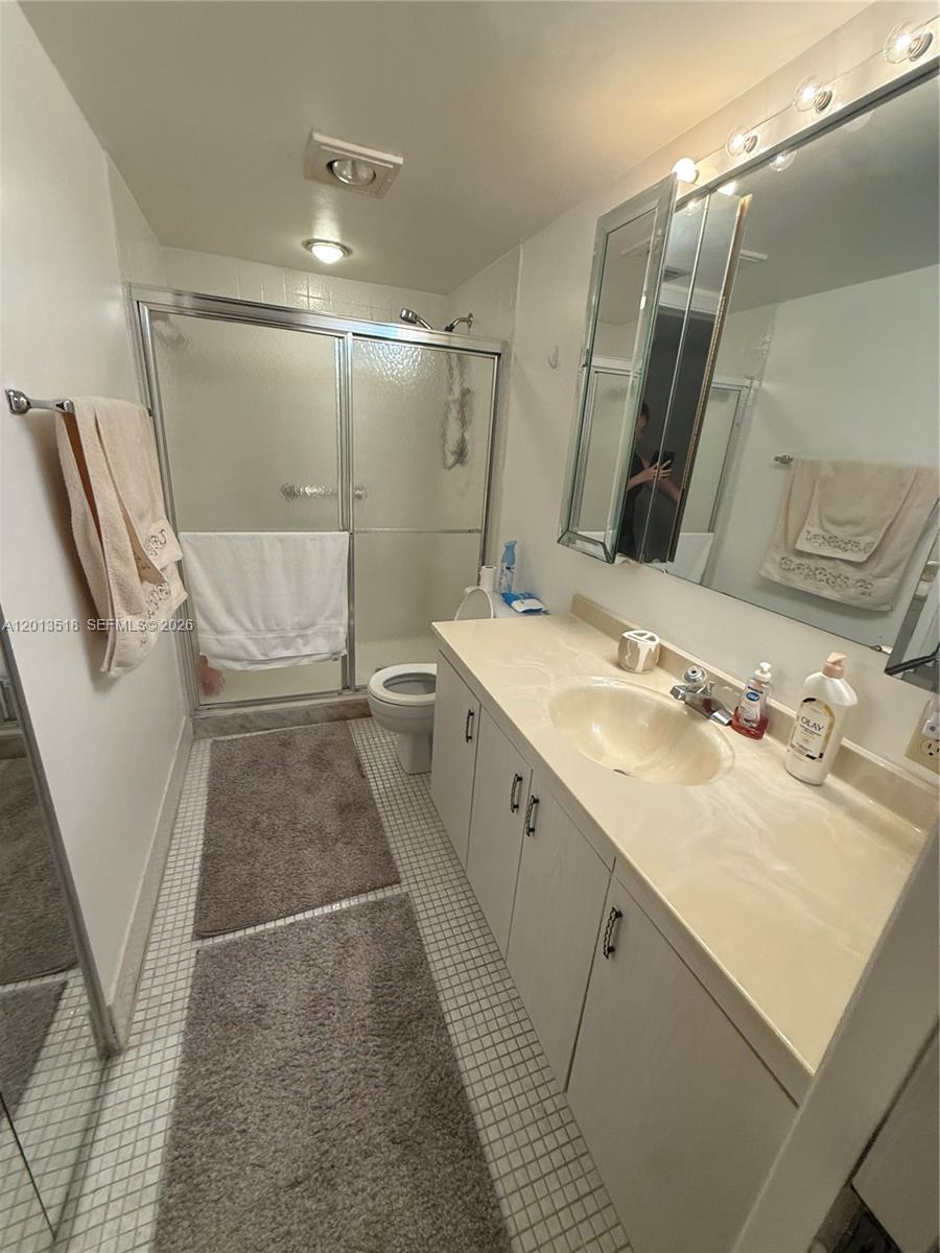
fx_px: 507
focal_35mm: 14
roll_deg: -2.8
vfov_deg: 102.1
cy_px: 626
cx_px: 470
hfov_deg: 85.7
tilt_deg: -18.5
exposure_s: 1/120
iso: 250
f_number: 2.2
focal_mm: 2.22
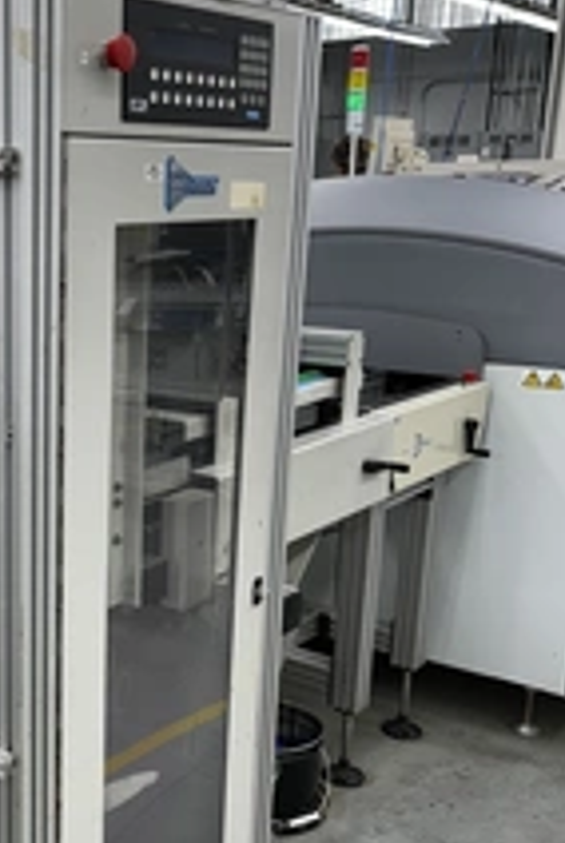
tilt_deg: -15.2
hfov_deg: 27.0
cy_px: 501
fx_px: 1103
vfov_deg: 41.7
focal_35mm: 47
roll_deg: +1.6
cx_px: -12
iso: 100
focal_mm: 6.76
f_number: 1.78
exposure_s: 1/120
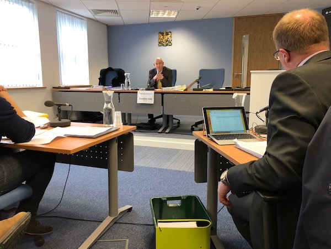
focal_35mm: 28
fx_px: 268
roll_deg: -1.1
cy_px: 124
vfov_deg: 49.7
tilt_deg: -7.5
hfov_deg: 63.4
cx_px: 166
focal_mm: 3.99
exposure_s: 1/20
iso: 40
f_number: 1.8
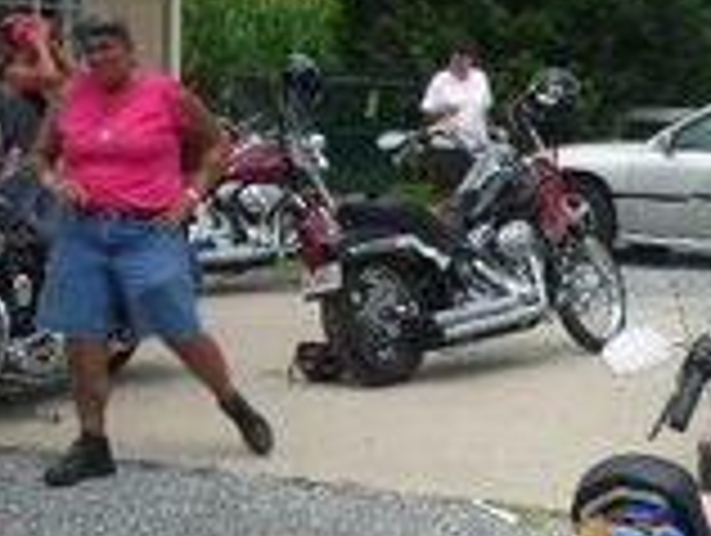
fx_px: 1975
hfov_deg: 19.2
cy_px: 500
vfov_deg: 15.2
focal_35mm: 96
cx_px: 864
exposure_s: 1/193
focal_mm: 6.3
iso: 50
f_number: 6.4
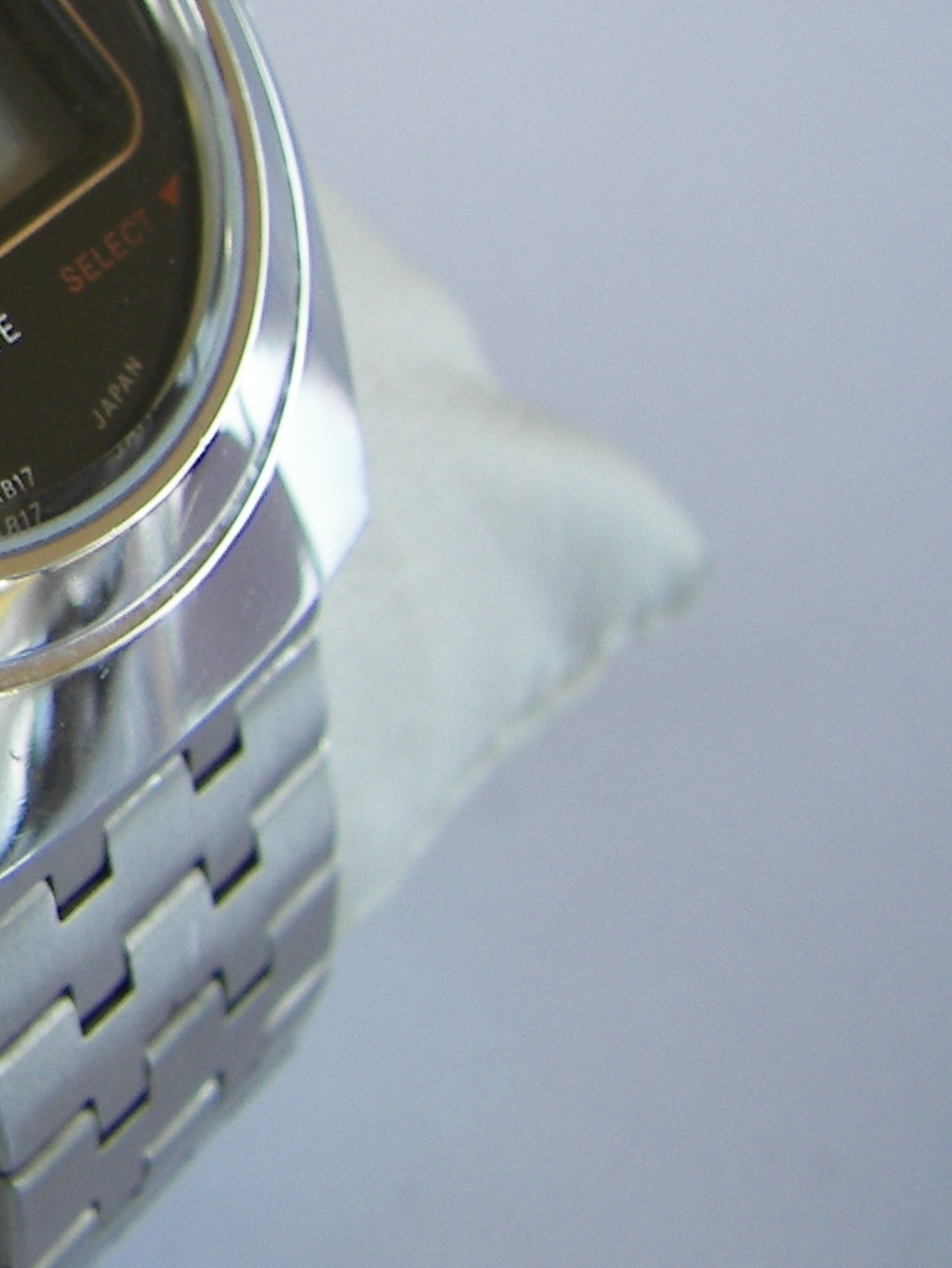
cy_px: 266
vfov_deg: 21.3
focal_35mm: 91
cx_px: -598
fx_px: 3336
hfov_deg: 14.8
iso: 50
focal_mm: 6
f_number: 2.8
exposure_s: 1/160
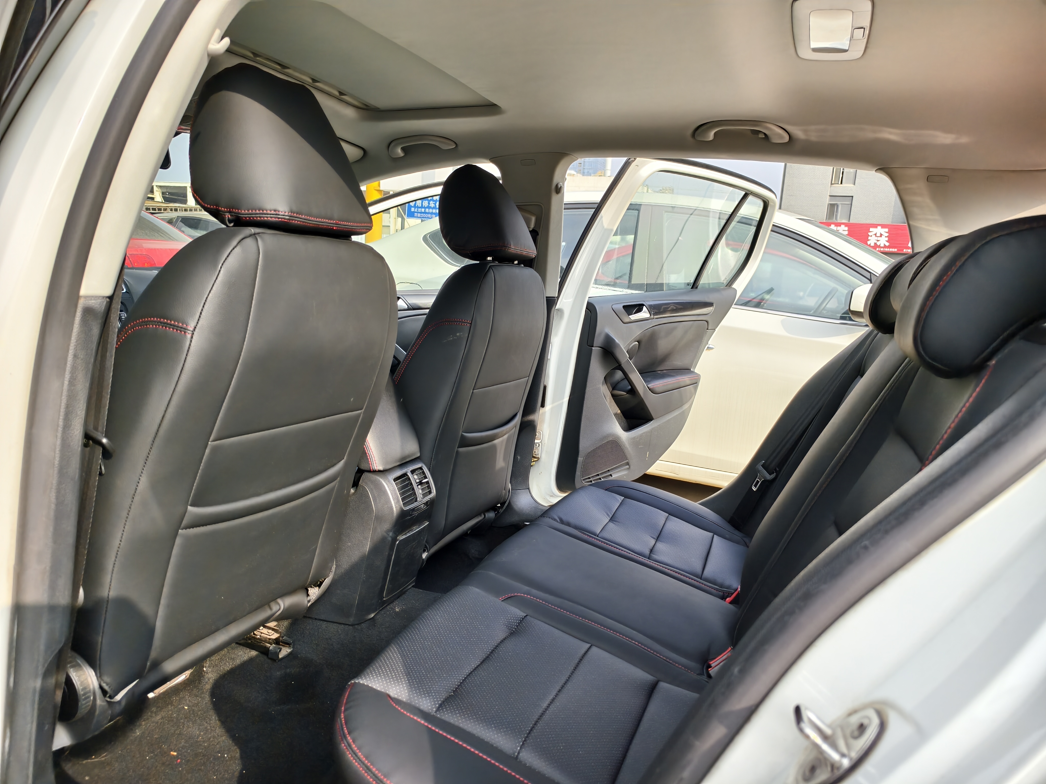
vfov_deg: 58.9
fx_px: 695
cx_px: 523
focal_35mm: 23
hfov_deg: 73.9
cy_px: 392
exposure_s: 1/1233
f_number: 1.57
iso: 71
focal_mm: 5.6
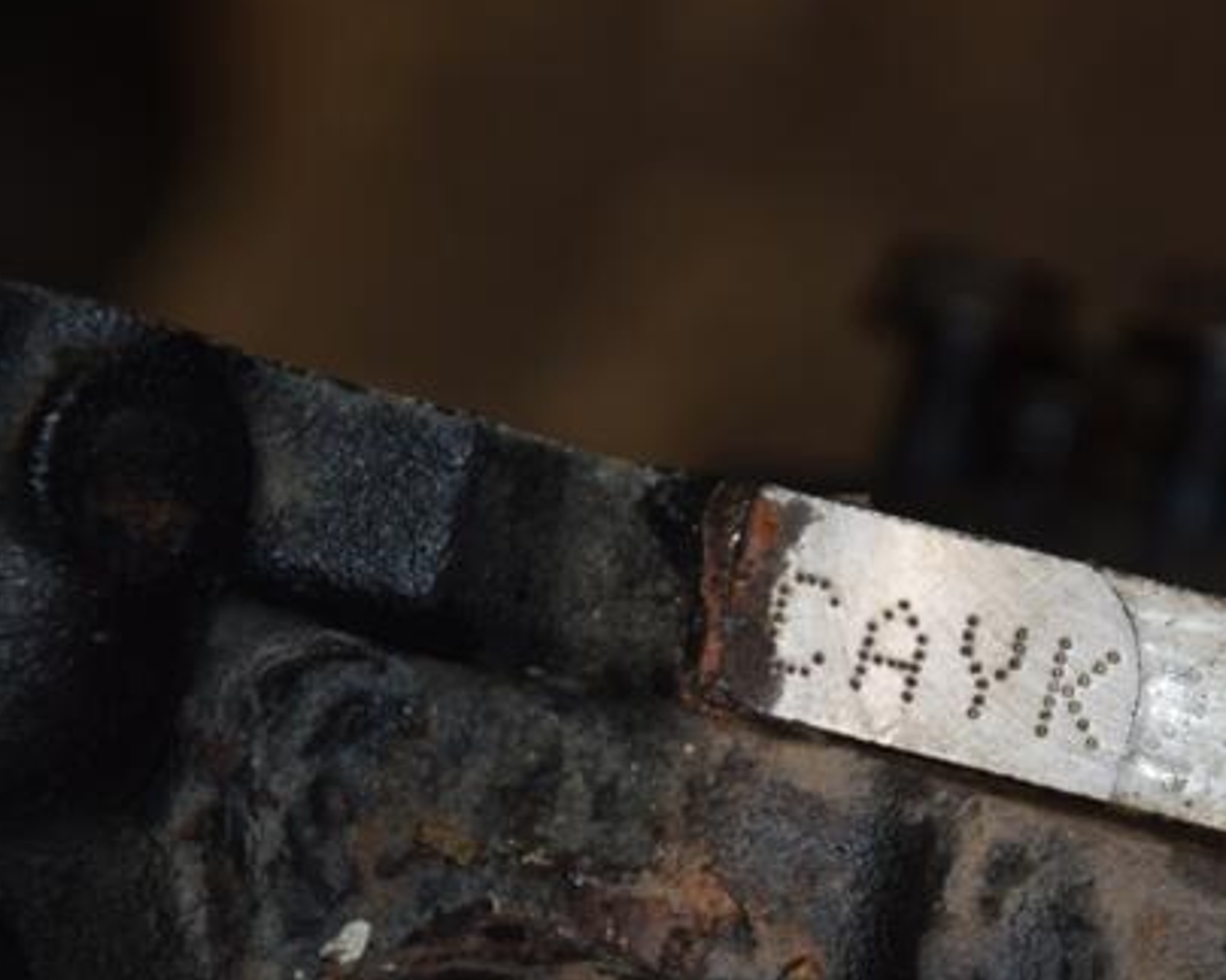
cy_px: 573
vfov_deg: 7.0
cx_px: 862
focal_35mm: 220
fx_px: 7970
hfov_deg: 8.8
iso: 800
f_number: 5.6
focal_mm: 105
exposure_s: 1/60
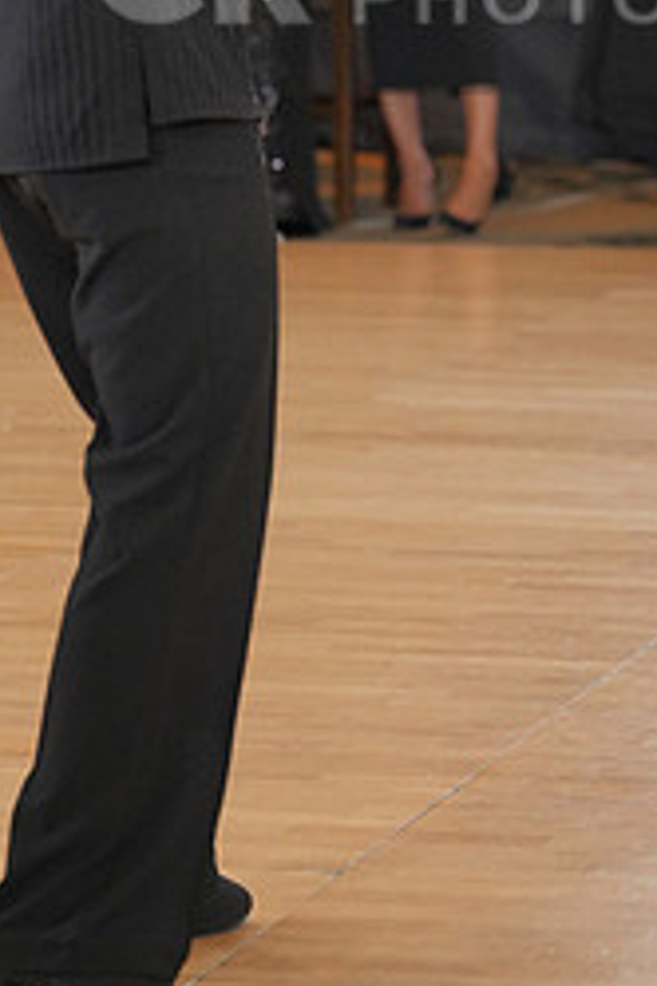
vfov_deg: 10.0
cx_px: 592
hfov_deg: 6.8
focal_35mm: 203
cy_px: -36
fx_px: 5557
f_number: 3.2
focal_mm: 87
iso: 2500
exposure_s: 1/500
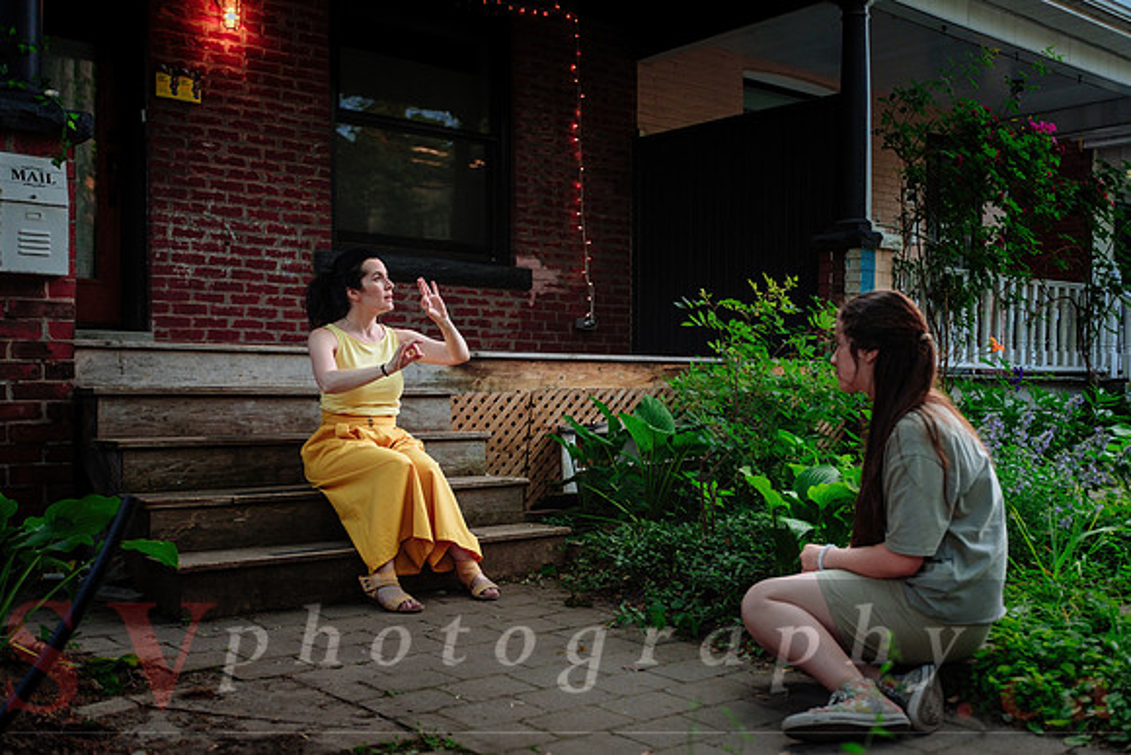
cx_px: 565
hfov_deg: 52.9
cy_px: 407
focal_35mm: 36
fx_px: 1136
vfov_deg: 36.7
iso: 500
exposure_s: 1/500
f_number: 1.8
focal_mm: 22.3
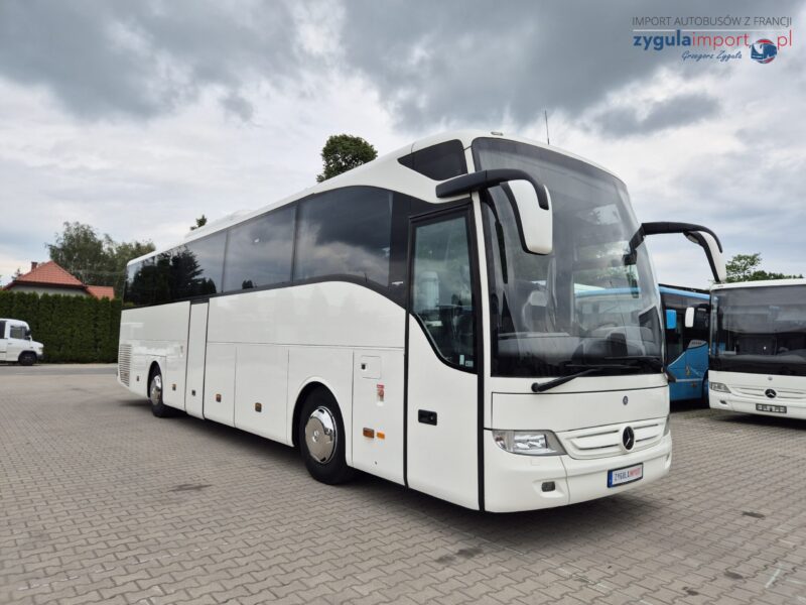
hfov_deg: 73.9
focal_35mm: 23
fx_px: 536
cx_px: 403
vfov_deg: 58.9
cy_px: 302
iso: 25
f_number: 1.8
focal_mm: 5.4
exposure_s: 1/1429
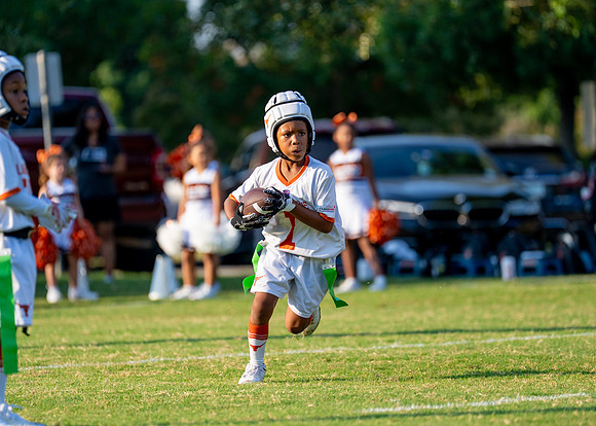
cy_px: 214
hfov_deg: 7.2
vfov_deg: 5.1
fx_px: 4737
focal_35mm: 280
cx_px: 299
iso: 200
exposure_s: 1/2000
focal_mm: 200
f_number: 2.8
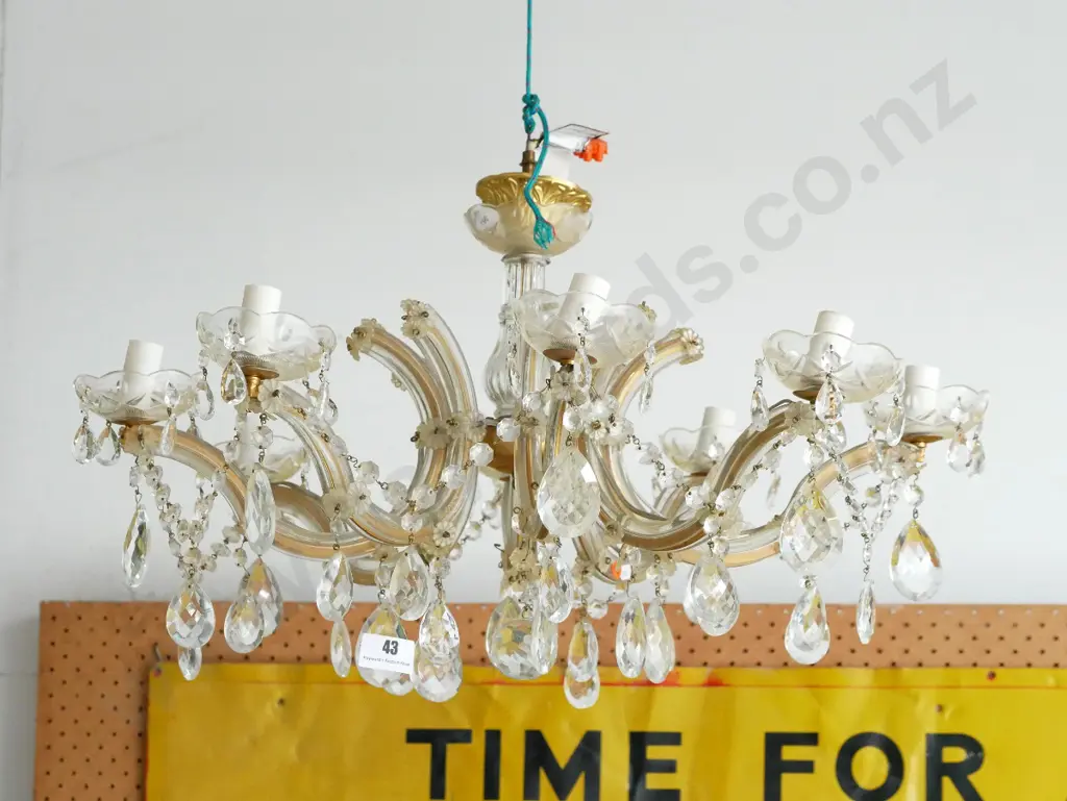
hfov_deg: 16.4
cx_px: 534
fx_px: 3701
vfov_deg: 12.4
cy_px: 400
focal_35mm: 120
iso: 3200
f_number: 5.6
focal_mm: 60
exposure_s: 1/320
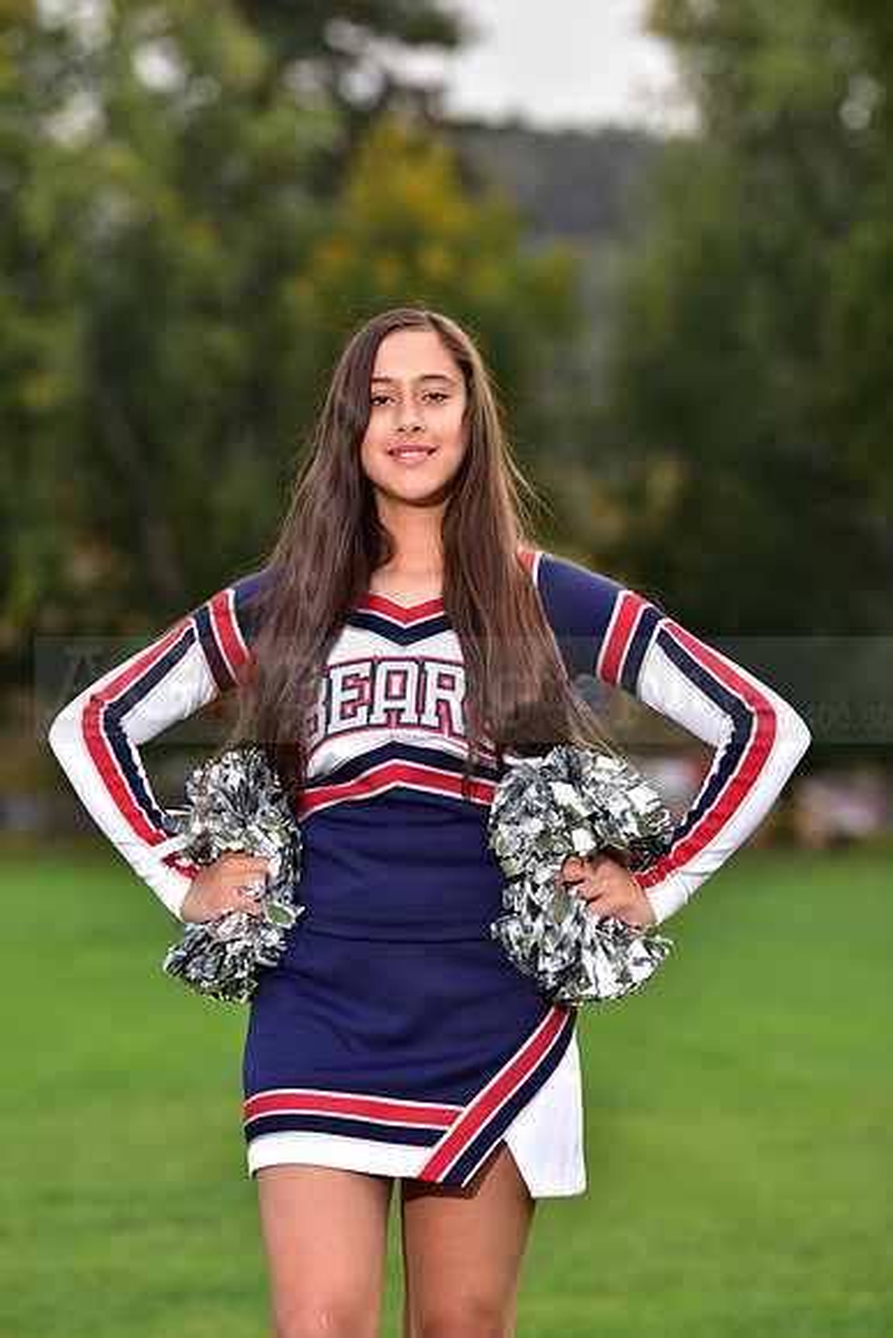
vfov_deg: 15.2
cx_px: 446
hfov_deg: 10.2
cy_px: 669
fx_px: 5020
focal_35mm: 135
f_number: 4
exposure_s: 1/250
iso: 160
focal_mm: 135
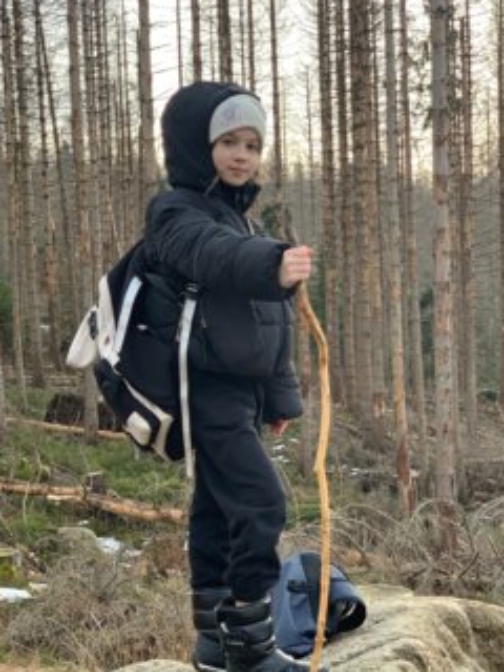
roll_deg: +1.1
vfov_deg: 29.8
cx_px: 260
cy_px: 361
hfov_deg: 22.6
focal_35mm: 65
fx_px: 1262
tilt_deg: -3.1
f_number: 2.4
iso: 16
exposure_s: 1/122
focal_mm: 6
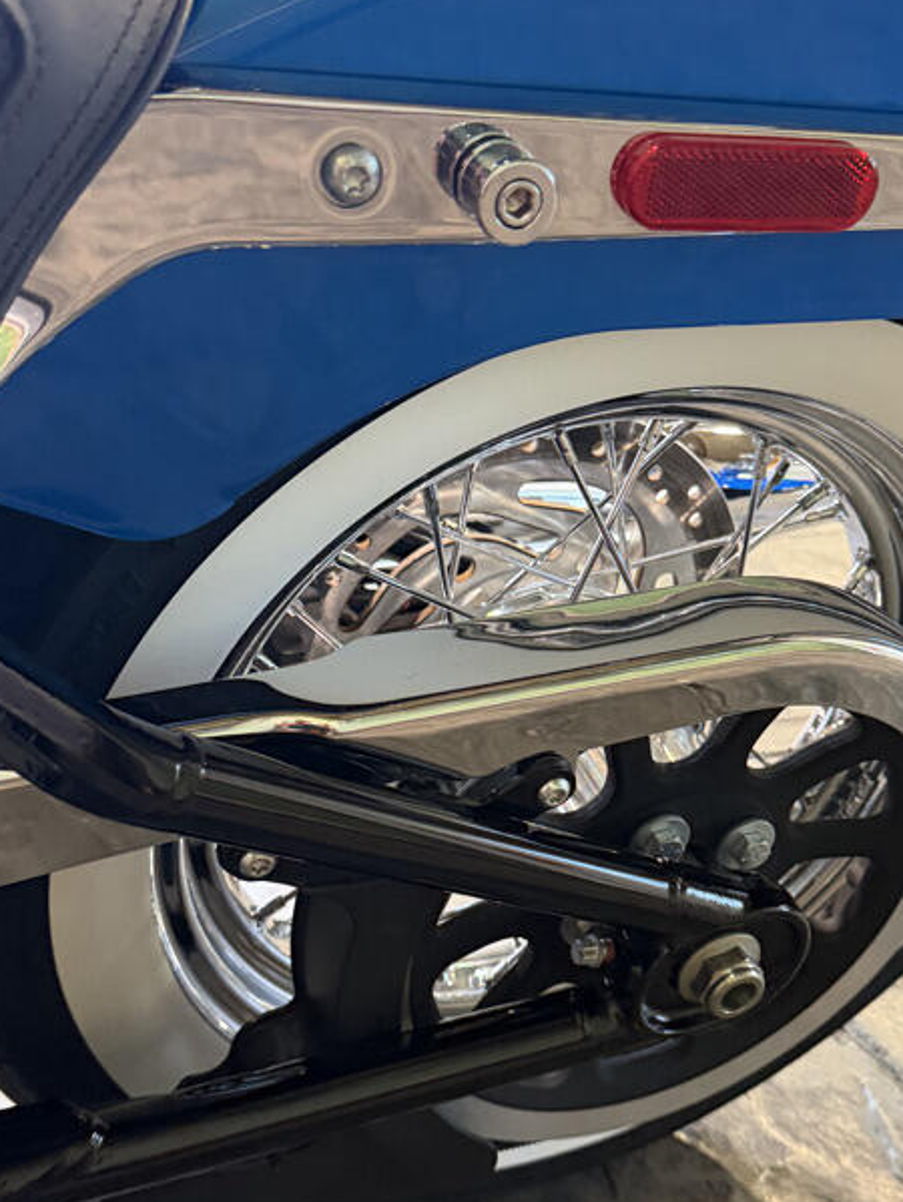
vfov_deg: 45.6
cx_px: 568
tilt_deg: -21.5
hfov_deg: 35.0
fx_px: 1425
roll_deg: -2.4
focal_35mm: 41
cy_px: 682
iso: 400
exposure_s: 1/60
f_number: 1.78
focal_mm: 6.76
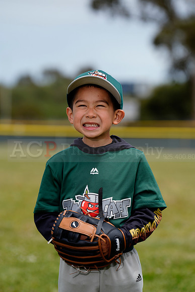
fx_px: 1356
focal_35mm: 167
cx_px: 98
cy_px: 146
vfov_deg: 12.3
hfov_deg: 8.2
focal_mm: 167
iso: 50
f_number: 4.5
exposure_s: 1/320
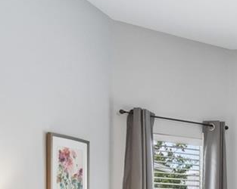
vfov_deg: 19.6
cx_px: 375
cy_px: 246
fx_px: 505
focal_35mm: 72
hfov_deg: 21.3
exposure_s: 1/20
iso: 100
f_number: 7.1
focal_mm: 10
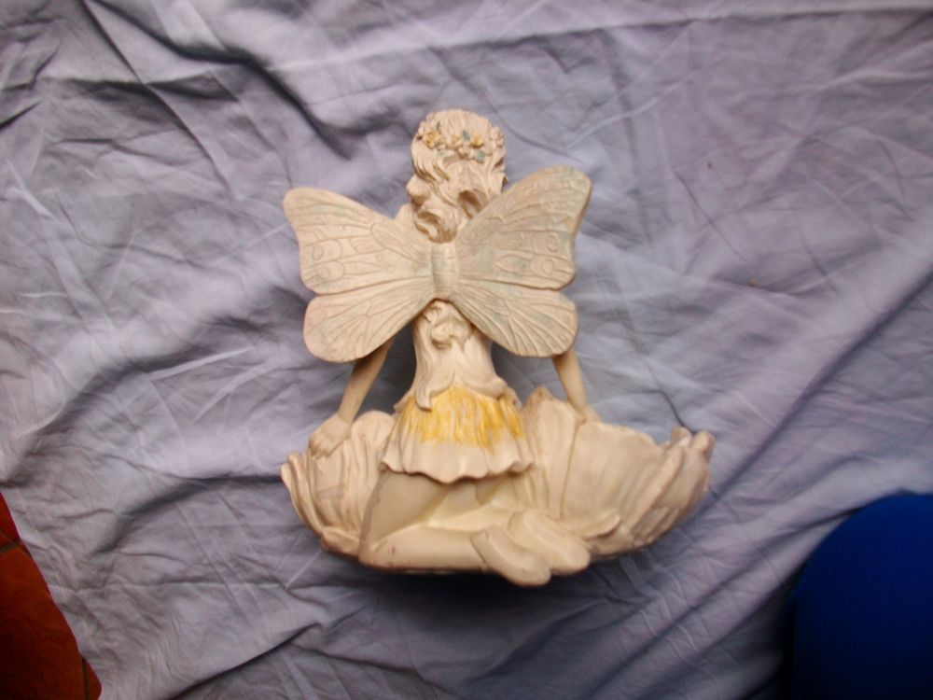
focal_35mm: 32
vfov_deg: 44.2
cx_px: 466
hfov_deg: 56.8
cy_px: 350
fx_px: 862
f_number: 2.9
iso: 80
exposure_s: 1/19
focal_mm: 5.7
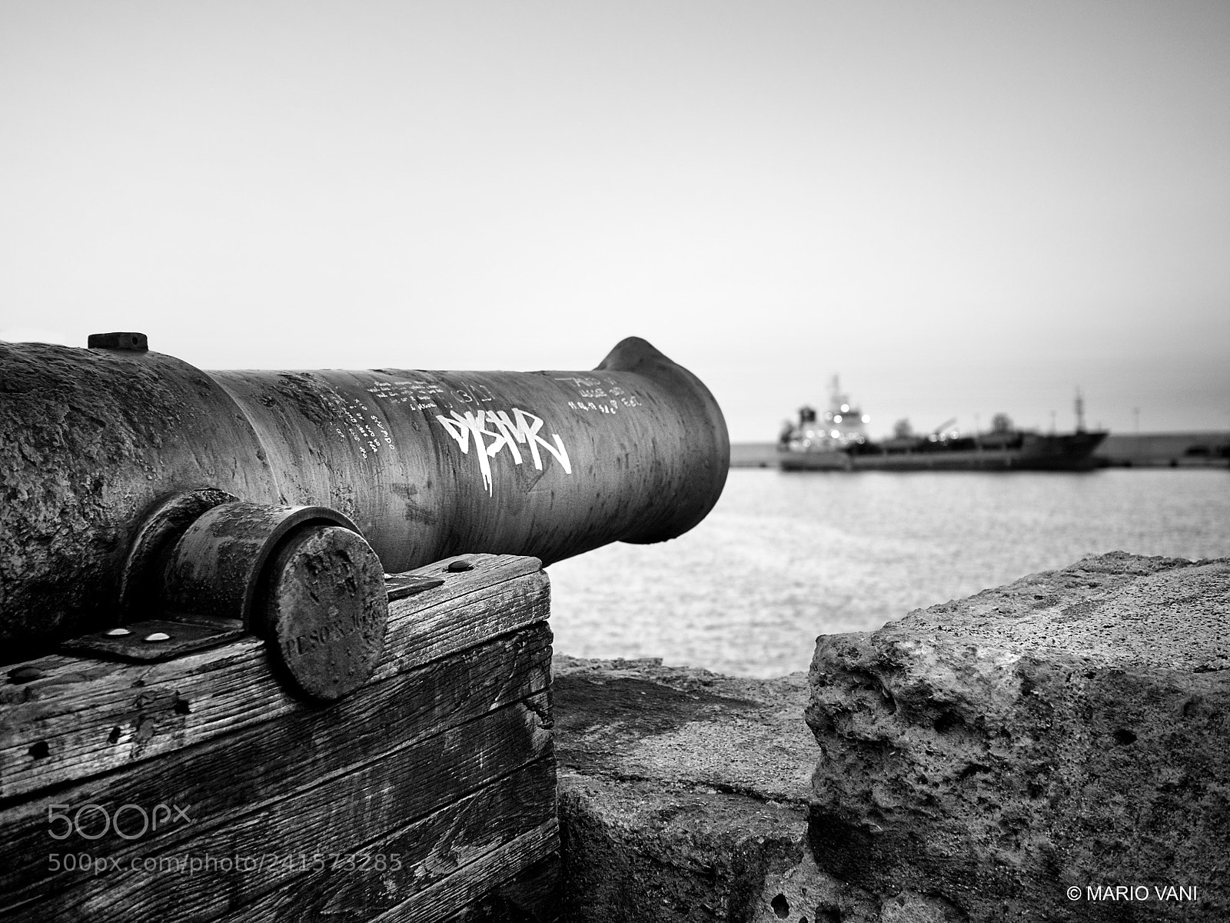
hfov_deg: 54.0
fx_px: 1208
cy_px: 462
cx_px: 615
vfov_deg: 41.8
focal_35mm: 34
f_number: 2
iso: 200
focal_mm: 17
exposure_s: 1/250
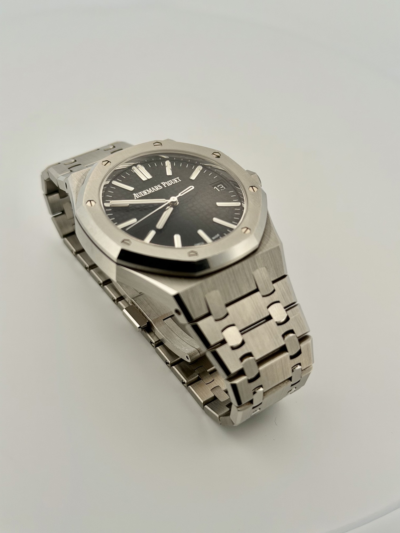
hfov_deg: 30.3
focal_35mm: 48
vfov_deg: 39.7
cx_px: 200
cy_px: 266
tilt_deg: -46.9
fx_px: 740
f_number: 1.78
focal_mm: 6.76
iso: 64
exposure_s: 1/2033
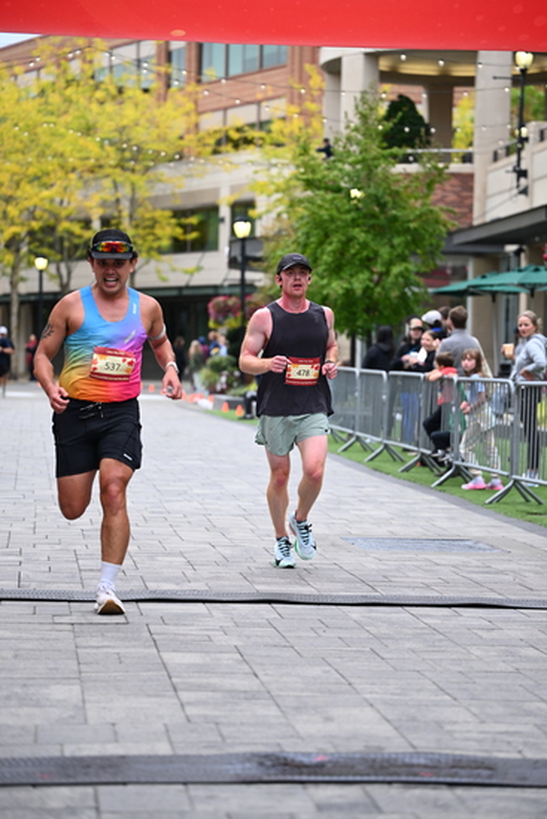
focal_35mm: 92
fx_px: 2095
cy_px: 410
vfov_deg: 22.1
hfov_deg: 14.9
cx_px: 274
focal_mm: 92
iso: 1250
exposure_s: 1/2500
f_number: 2.8
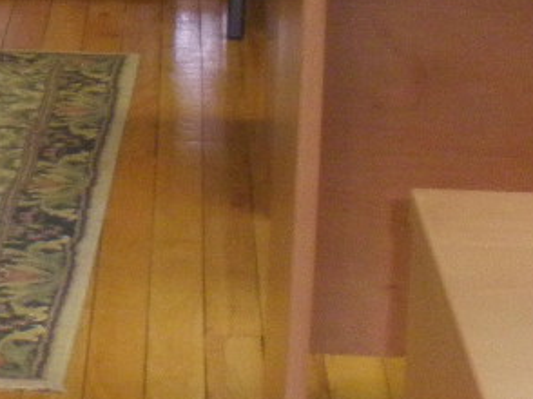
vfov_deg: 7.5
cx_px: -542
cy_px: -82
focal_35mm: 196
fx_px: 3015
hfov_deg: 9.4
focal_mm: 6.3
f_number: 3.5
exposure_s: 1/30
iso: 250
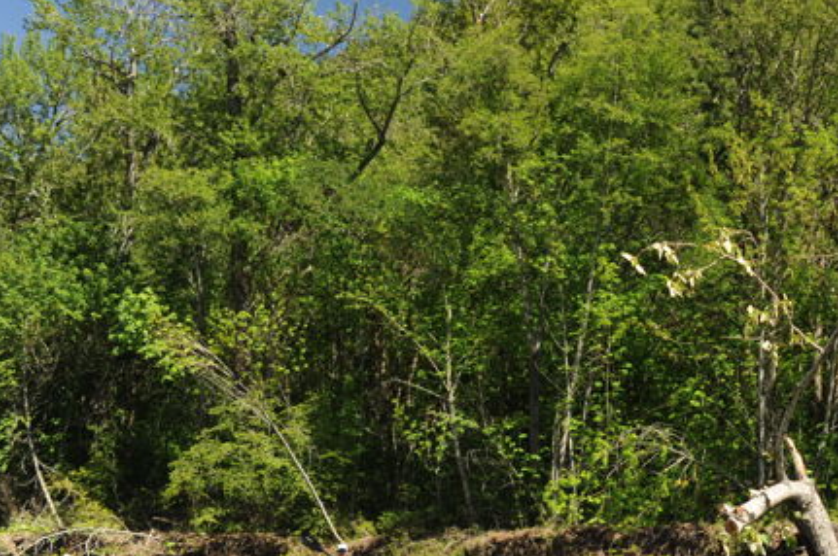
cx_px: 756
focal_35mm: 65
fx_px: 1511
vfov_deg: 20.9
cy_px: 266
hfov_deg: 29.7
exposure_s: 1/250
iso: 200
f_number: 5.6
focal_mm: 35
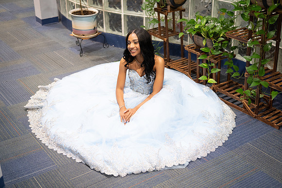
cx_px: 141
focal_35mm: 52
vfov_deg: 26.0
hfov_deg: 38.2
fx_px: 407
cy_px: 94
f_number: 2.5
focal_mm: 50
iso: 2000
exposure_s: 1/160
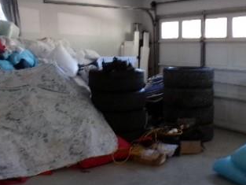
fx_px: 348
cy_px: 80
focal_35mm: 49
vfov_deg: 29.7
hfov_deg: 38.9
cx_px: 114
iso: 200
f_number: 3
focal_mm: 4.3
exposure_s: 1/20
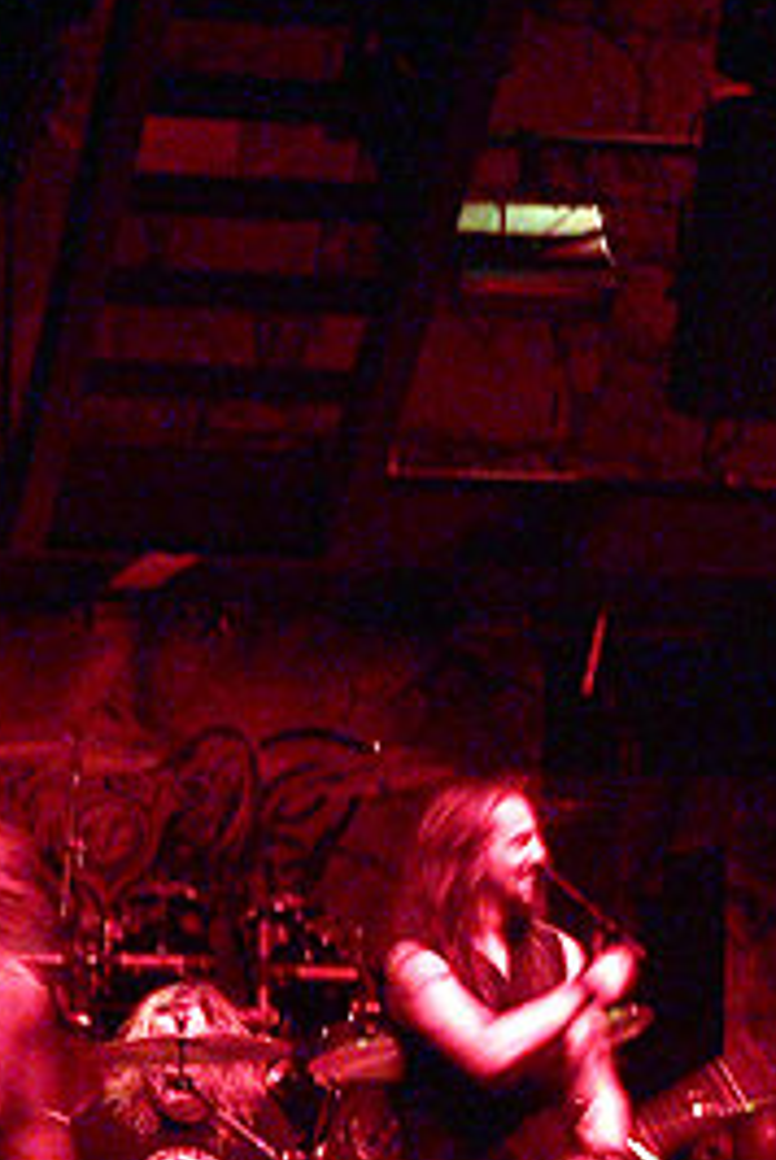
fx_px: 6772
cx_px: 314
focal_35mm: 210
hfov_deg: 6.6
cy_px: 986
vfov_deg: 9.8
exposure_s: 1/13
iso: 200
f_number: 2.8
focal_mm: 14.1
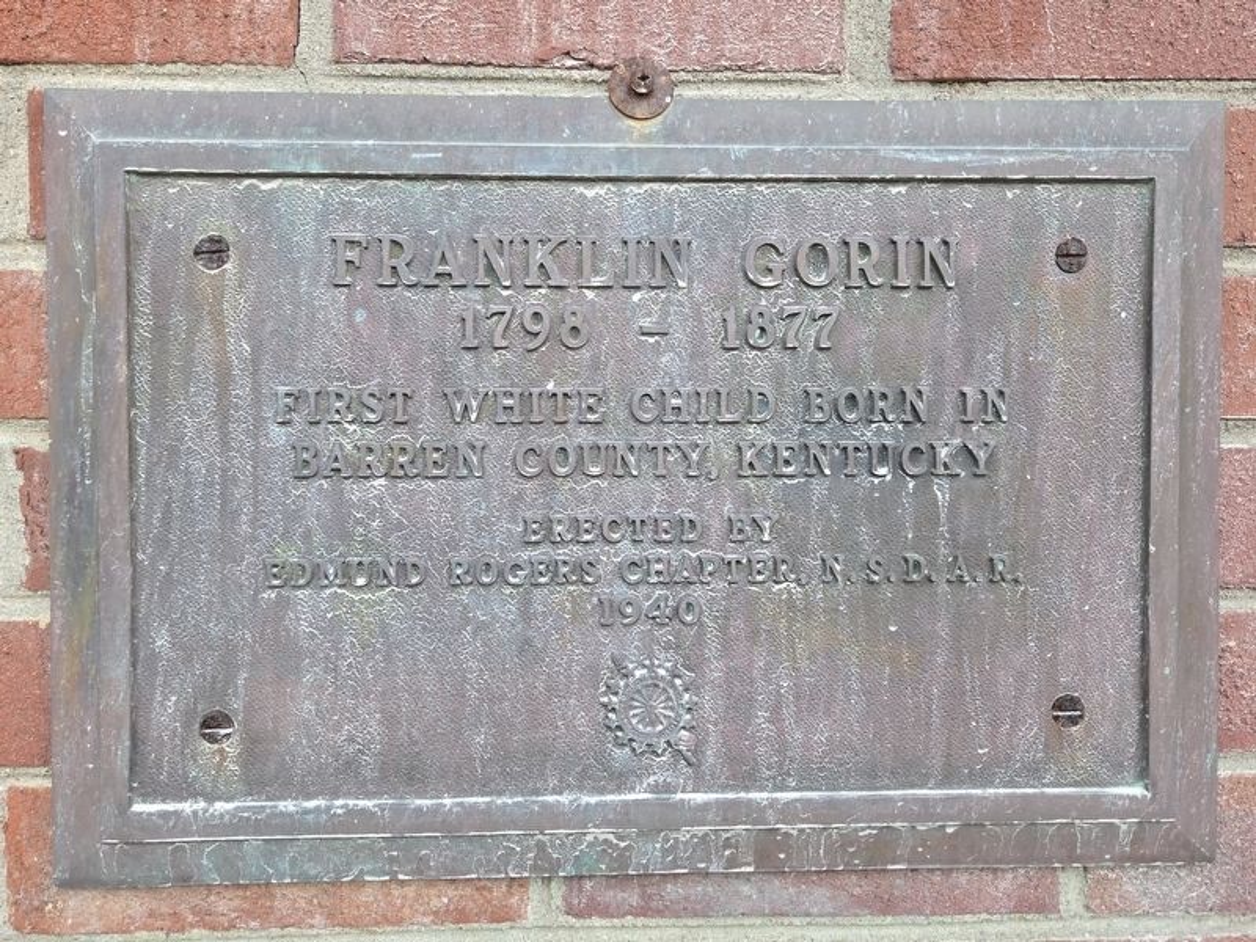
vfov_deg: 58.9
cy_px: 471
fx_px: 835
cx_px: 628
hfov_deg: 73.9
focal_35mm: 23
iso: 64
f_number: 1.8
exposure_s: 1/182
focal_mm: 5.4
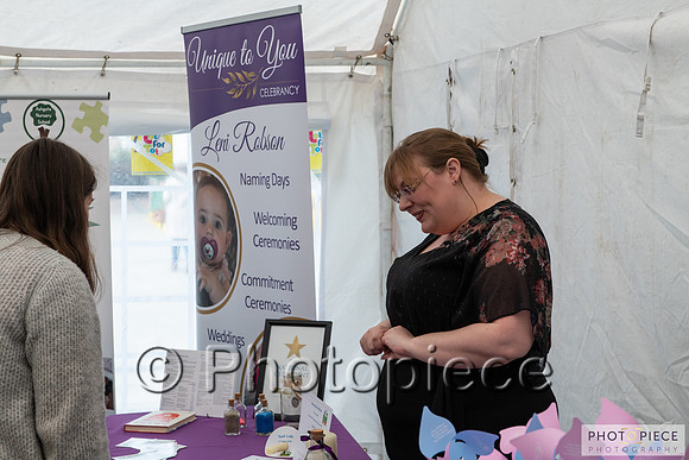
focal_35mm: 70
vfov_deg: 19.5
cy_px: 230
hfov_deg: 28.8
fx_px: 1340
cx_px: 344
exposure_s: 1/200
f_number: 9
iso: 400
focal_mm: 70
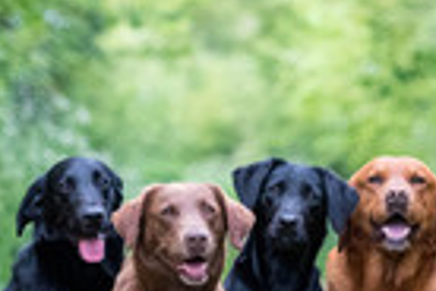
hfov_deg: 5.1
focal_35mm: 401
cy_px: 229
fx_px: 4856
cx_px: 196
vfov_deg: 3.4
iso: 5000
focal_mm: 92
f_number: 2.8
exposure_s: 1/800
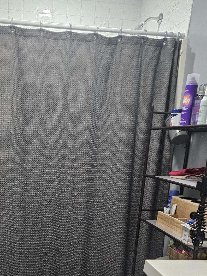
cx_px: 50
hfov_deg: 35.1
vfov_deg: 45.0
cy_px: 210
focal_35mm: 40
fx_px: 319
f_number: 1.8
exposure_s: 1/24
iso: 500
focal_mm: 5.4
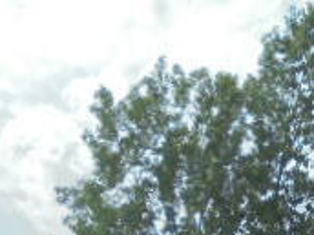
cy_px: 379
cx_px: 305
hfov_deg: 19.7
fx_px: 880
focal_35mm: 97
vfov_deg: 14.0
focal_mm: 4.6
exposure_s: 1/250
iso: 100
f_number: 11.5
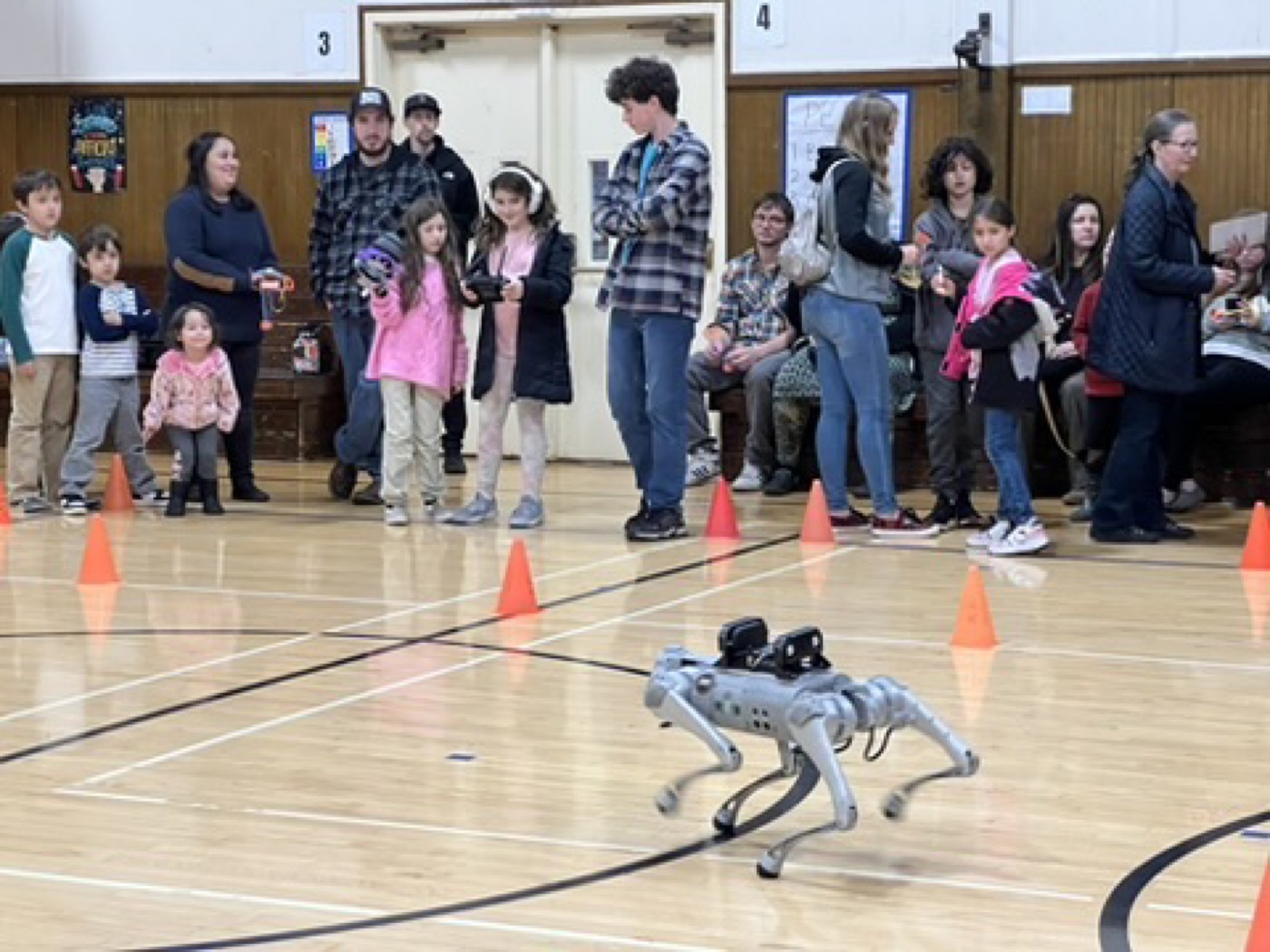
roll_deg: -0.1
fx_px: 2825
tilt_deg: -5.5
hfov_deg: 25.3
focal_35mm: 77
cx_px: 635
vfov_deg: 19.1
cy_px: 476
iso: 640
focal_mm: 9
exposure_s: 1/60
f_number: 2.8
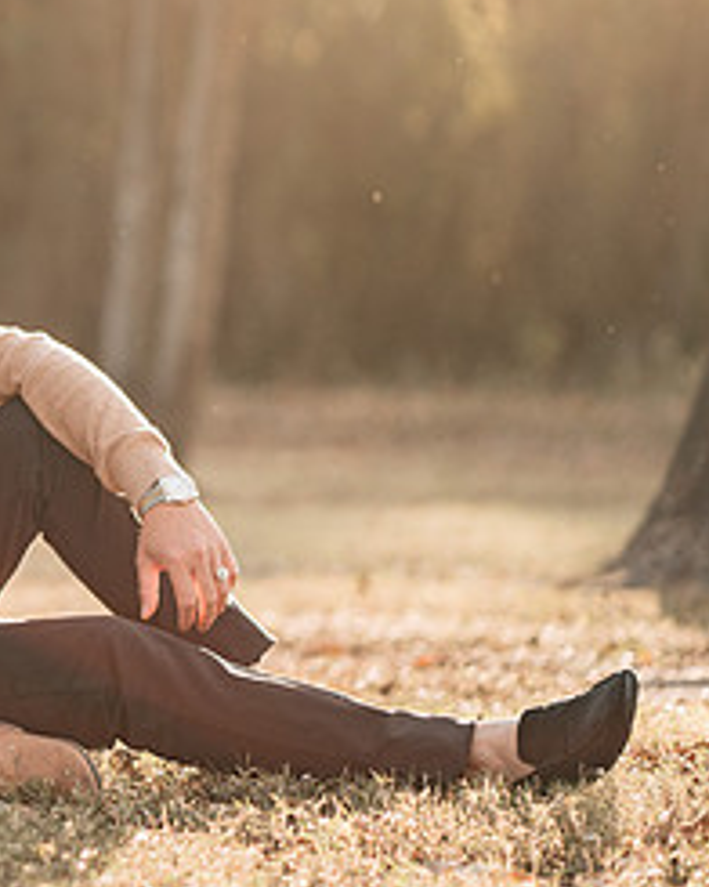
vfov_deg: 10.0
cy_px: 266
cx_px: -312
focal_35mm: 193
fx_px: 5062
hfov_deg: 7.9
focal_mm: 85
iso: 125
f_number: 1.8
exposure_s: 1/500
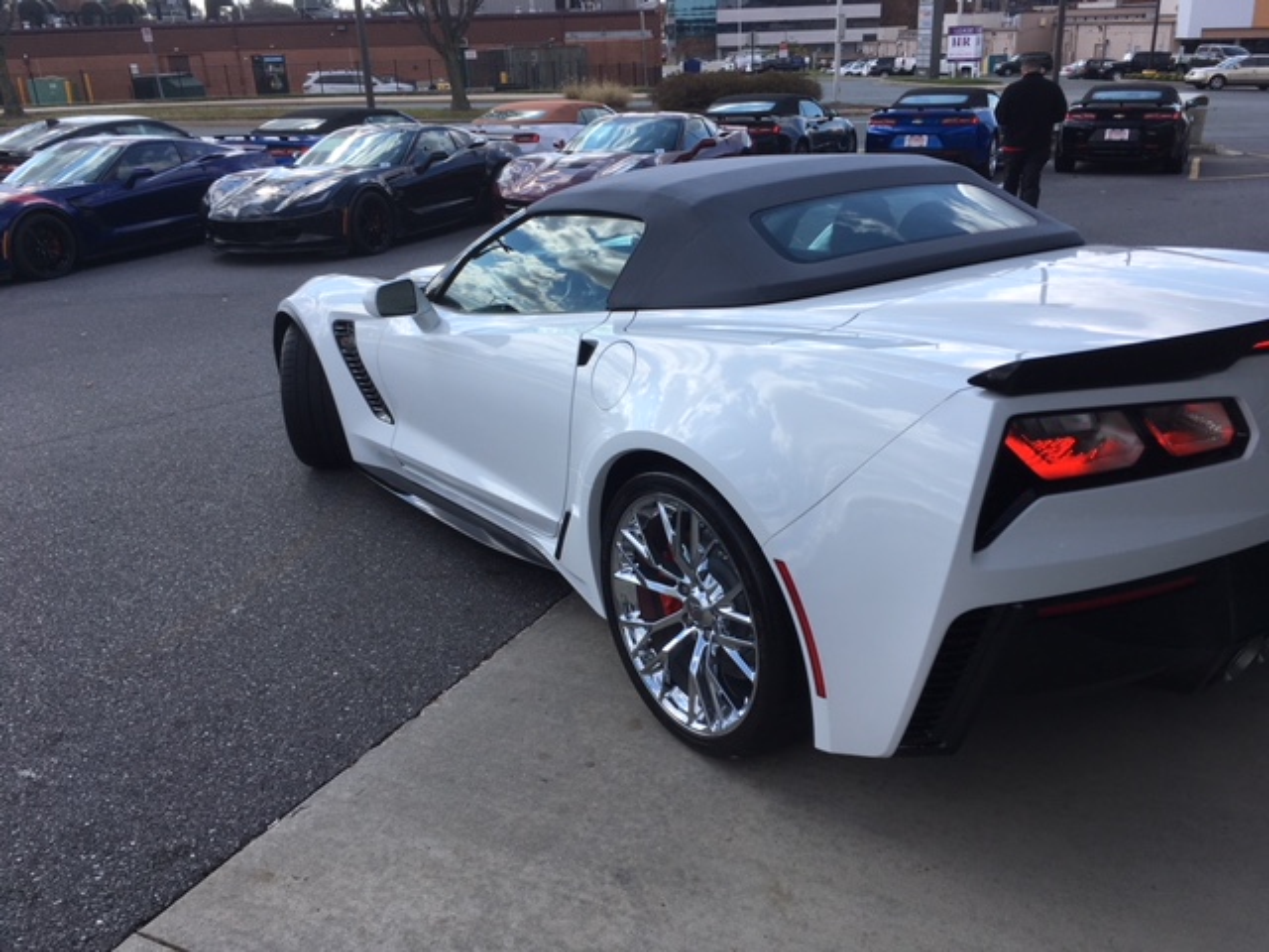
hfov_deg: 61.7
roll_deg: +1.3
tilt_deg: -22.2
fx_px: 1063
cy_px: 476
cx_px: 634
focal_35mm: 29
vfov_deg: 48.2
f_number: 2.2
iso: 25
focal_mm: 4.15
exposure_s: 1/1099
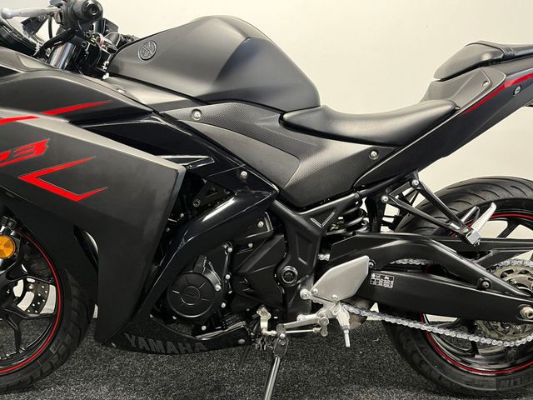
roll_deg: -0.7
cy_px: 200
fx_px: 400
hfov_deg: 67.3
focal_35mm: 26
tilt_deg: -6.1
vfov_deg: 53.1
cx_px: 266
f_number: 1.6
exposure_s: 1/33
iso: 400
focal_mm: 5.1
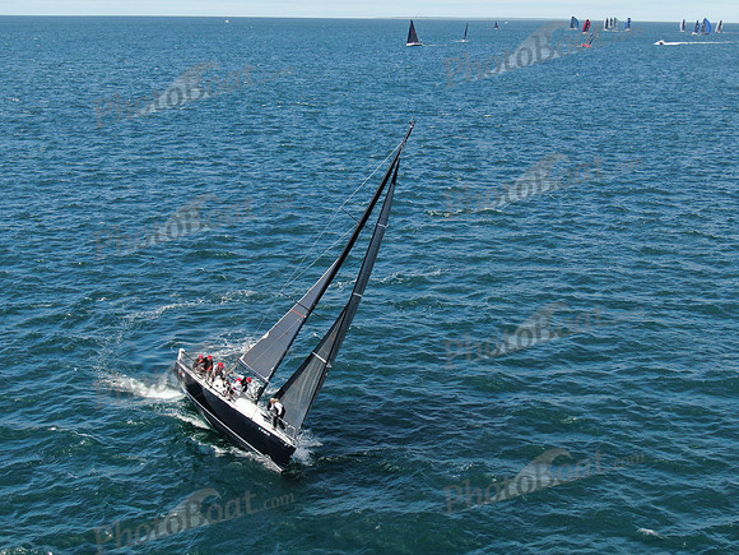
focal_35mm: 48
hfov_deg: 39.7
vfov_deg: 30.3
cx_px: 370
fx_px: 1025
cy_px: 278
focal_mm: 8.6
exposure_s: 1/500
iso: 100
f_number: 3.8
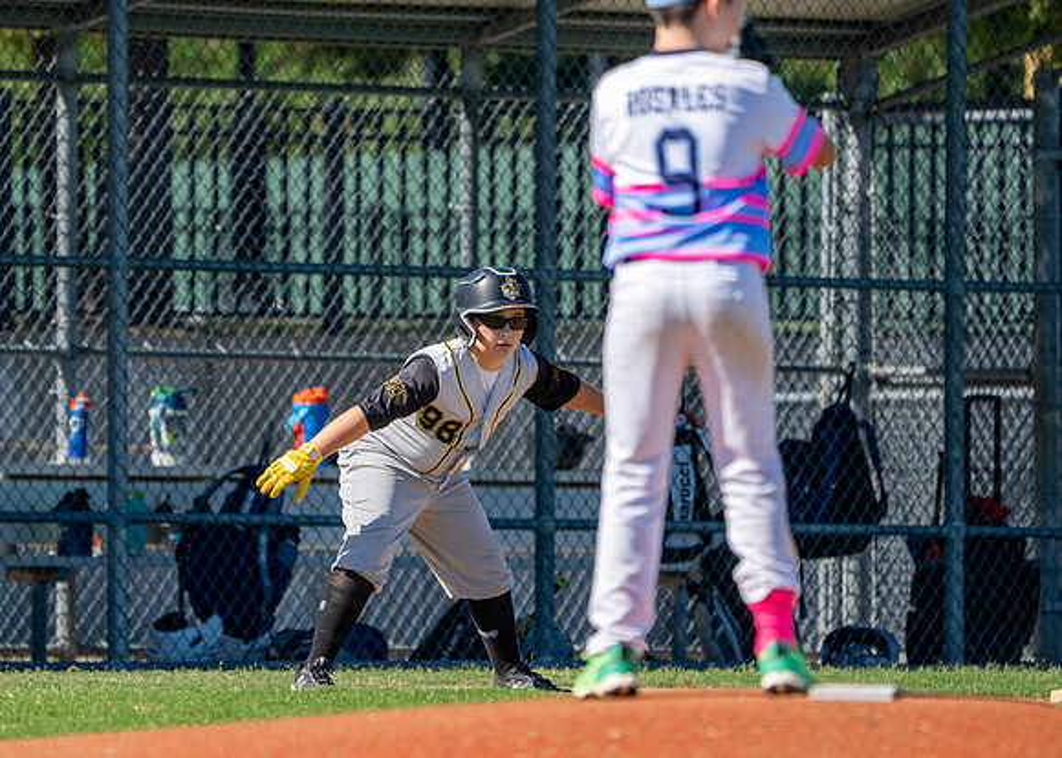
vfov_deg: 3.1
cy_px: 393
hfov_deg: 4.4
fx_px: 13862
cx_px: 410
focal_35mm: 460
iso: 800
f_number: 5.6
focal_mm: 321
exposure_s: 1/5000
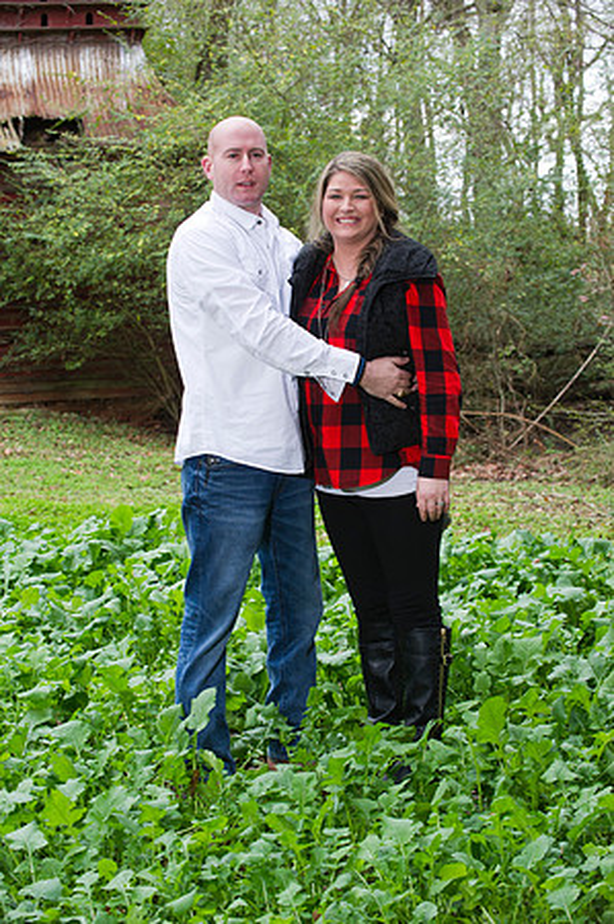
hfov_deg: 15.9
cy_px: 462
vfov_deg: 23.7
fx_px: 2205
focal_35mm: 86
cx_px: 307
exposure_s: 1/100
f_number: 6.3
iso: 800
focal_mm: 86
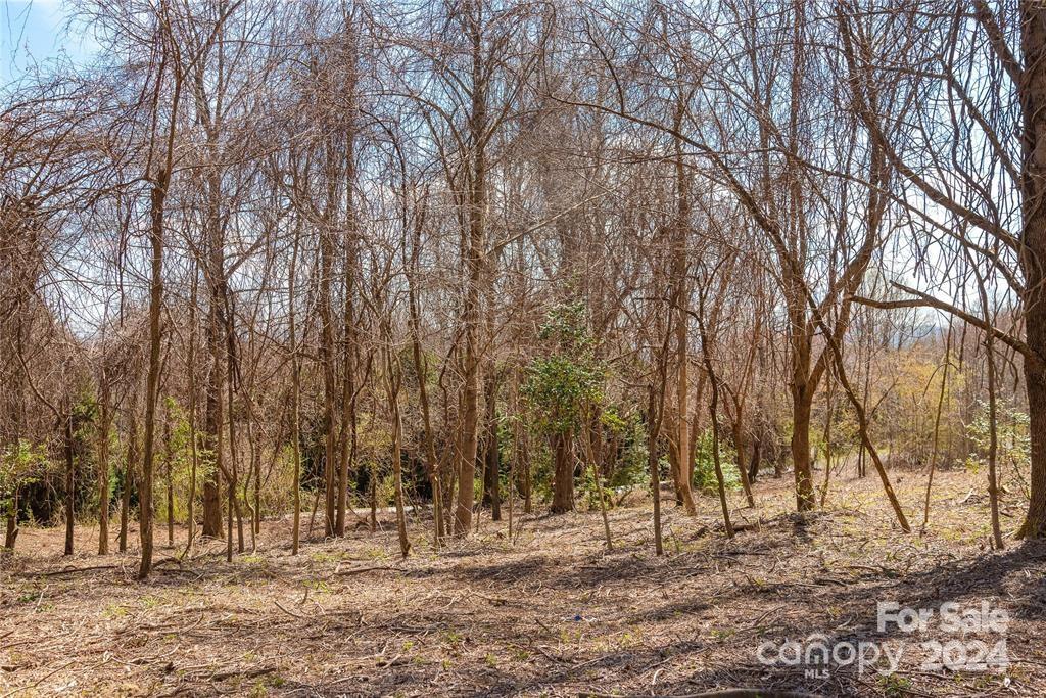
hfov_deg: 50.7
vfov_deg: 35.1
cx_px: 523
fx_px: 1104
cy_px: 349
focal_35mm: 38
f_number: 7.1
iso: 320
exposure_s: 1/1600
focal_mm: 38
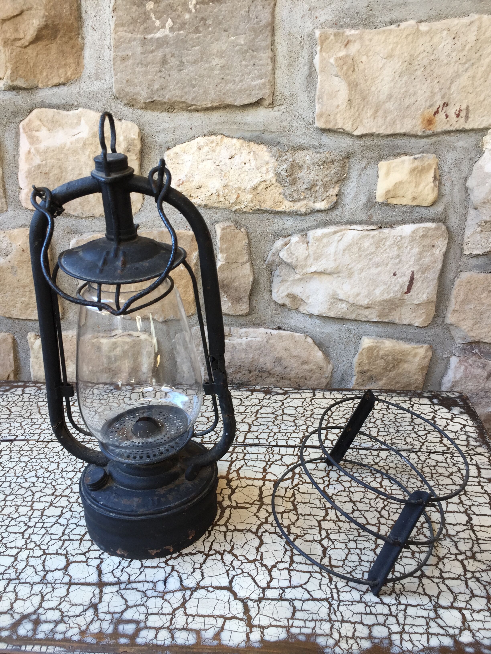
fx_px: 548
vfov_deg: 61.7
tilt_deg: -22.6
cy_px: 327
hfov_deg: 48.2
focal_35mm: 29
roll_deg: +2.0
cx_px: 246
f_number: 2.2
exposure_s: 1/50
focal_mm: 4.15
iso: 40
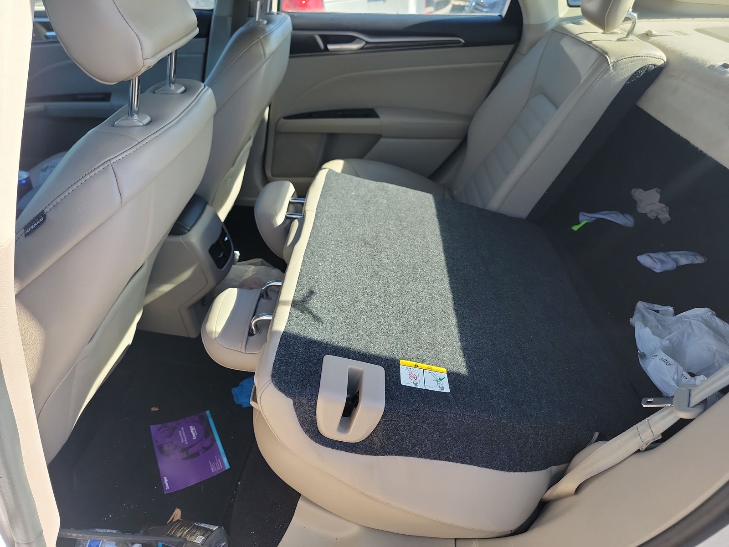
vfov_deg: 56.8
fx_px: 505
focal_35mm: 24
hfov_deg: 71.6
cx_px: 364
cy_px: 274
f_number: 1.8
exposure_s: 1/119
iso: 51
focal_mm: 6.7
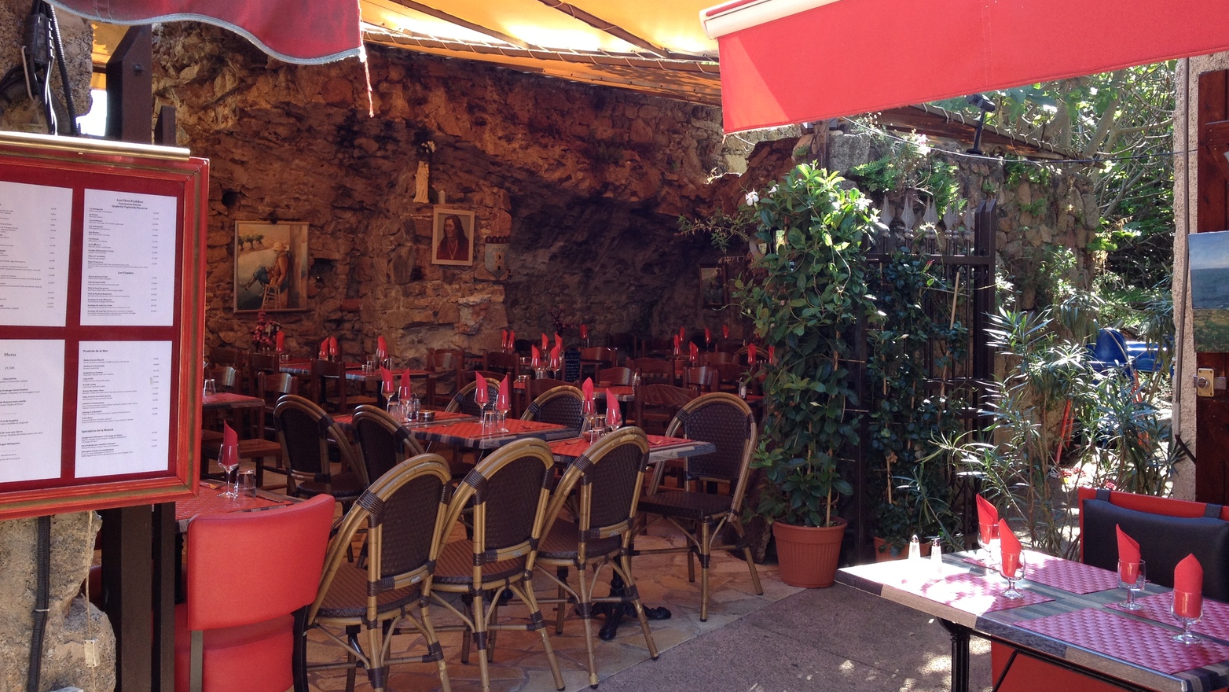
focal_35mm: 39
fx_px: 1271
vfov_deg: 30.4
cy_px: 306
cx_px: 627
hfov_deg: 51.6
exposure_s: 1/120
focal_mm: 4.28
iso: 80
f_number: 2.4
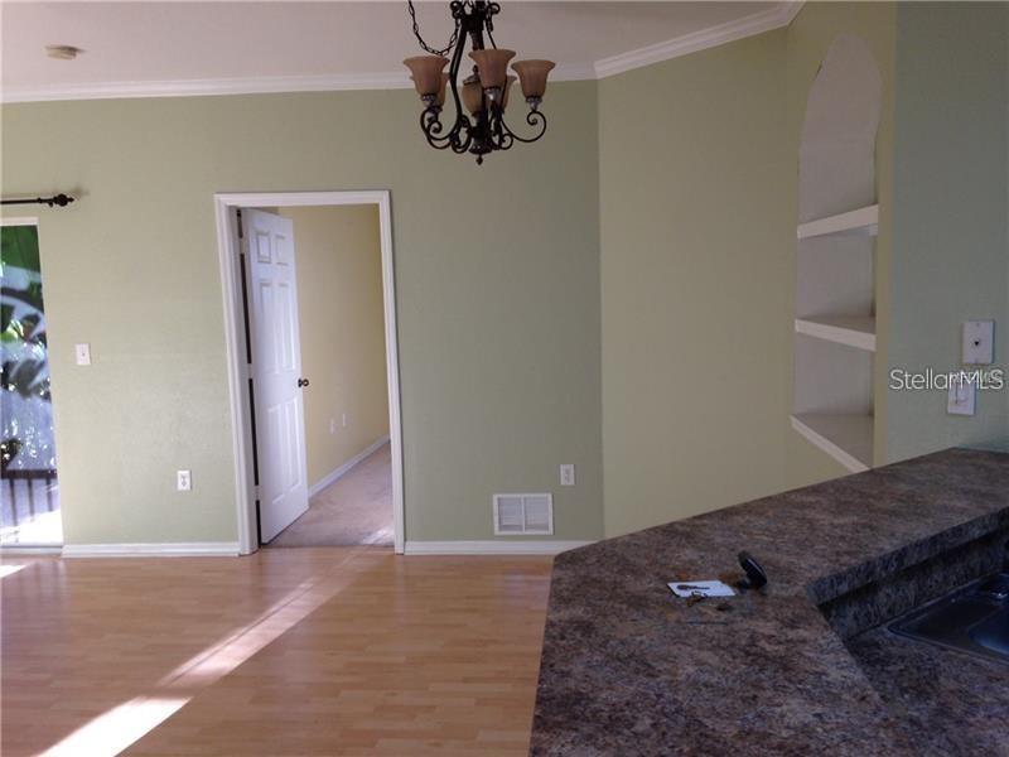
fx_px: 962
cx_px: 504
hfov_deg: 55.4
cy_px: 378
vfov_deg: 42.9
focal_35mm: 33
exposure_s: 1/25
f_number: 2.4
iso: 50
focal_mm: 4.12
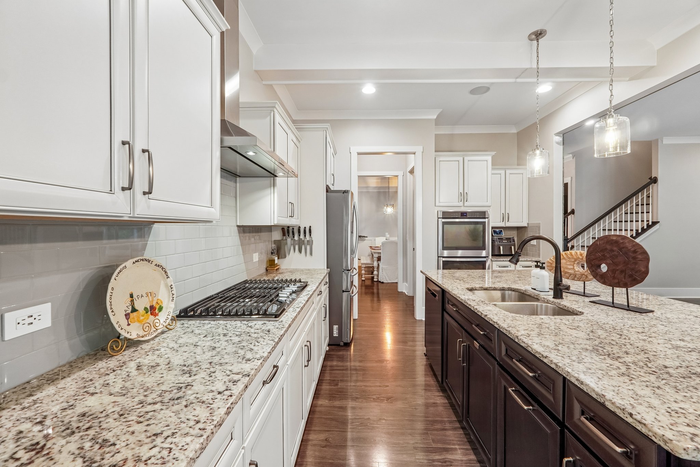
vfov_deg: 77.3
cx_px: 350
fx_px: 292
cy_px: 234
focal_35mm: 15
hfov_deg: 100.4
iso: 400
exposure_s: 1/4
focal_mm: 10
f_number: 8
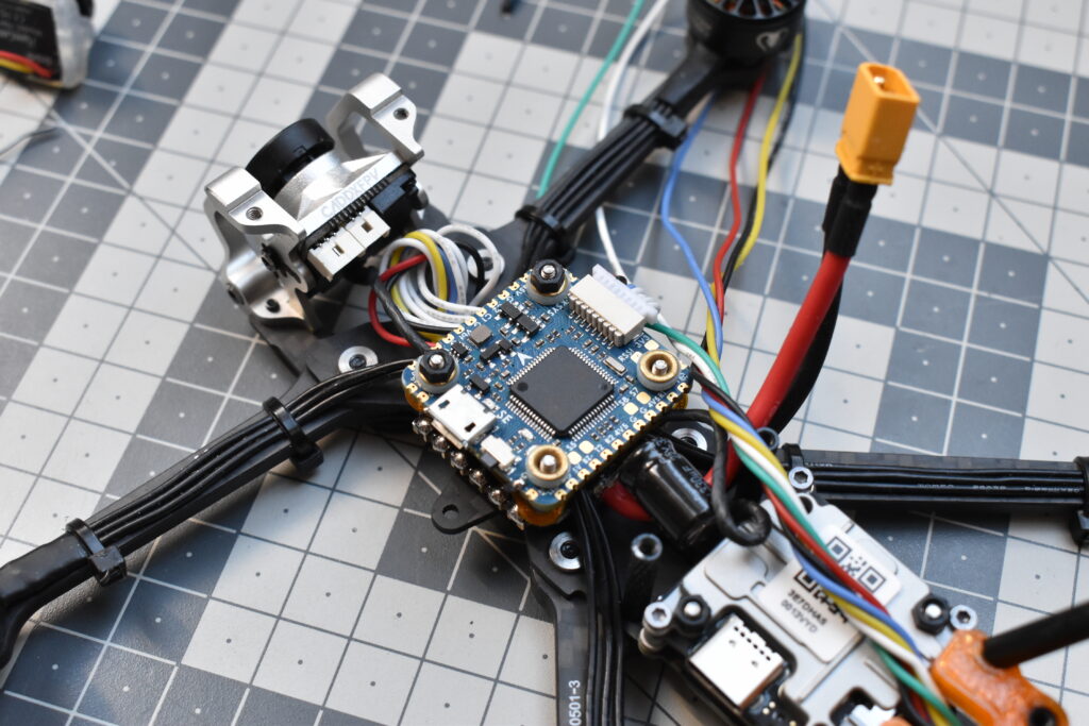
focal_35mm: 51
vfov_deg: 26.5
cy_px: 363
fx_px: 1543
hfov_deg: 38.9
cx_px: 544
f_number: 7.1
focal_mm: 34
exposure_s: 1/100
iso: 2000
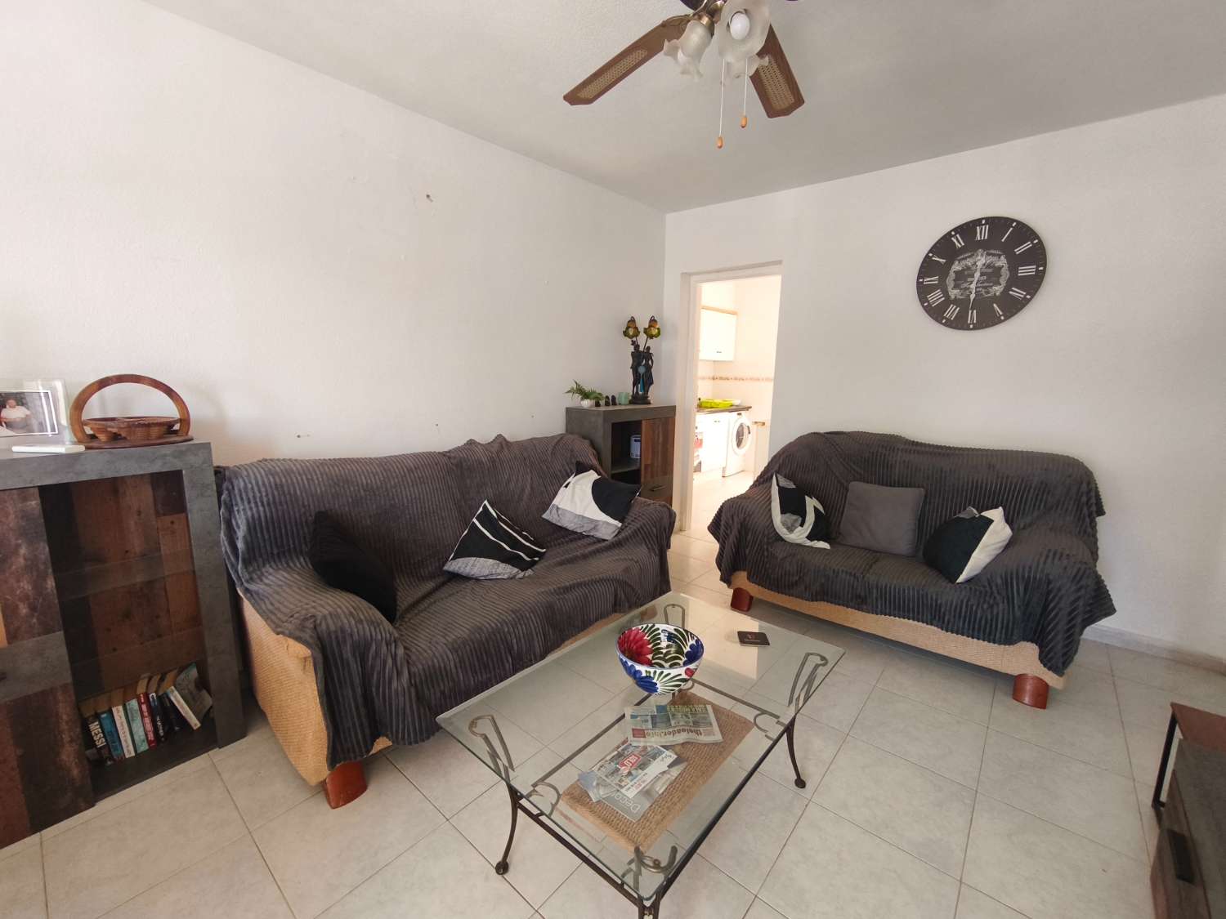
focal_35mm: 15
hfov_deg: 98.2
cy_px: 460
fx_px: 531
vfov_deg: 81.7
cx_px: 613
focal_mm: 1.91
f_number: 2.2
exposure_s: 1/50
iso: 125
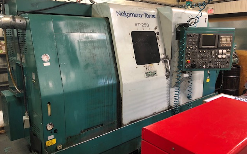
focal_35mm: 30
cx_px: 123
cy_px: 69
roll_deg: -0.3
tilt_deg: -8.6
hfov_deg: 62.9
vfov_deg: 41.8
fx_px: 202
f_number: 1.8
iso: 50
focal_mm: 3.99
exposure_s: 1/15
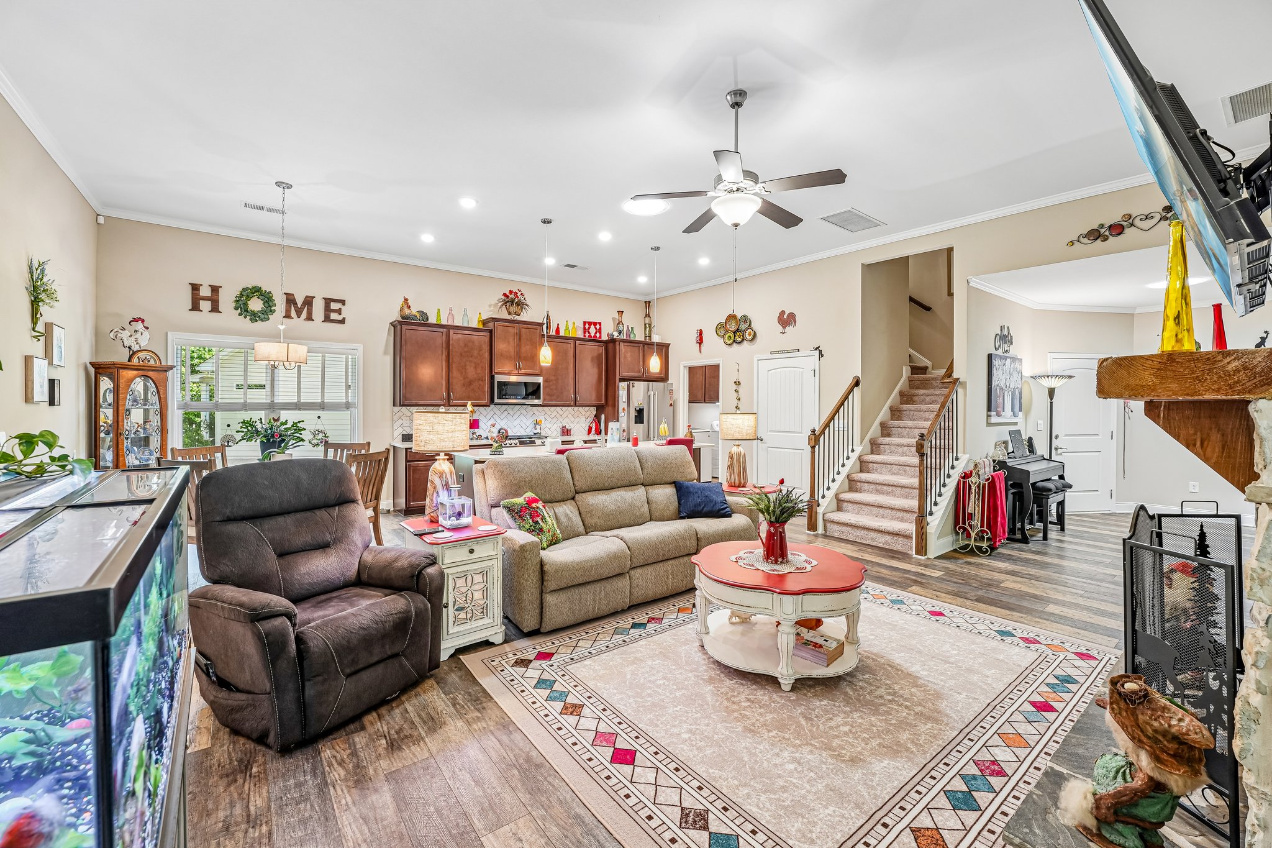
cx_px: 636
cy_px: 424
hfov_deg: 104.3
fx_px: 495
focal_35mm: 14
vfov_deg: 81.2
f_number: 8
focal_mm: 14
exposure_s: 1/5
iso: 320
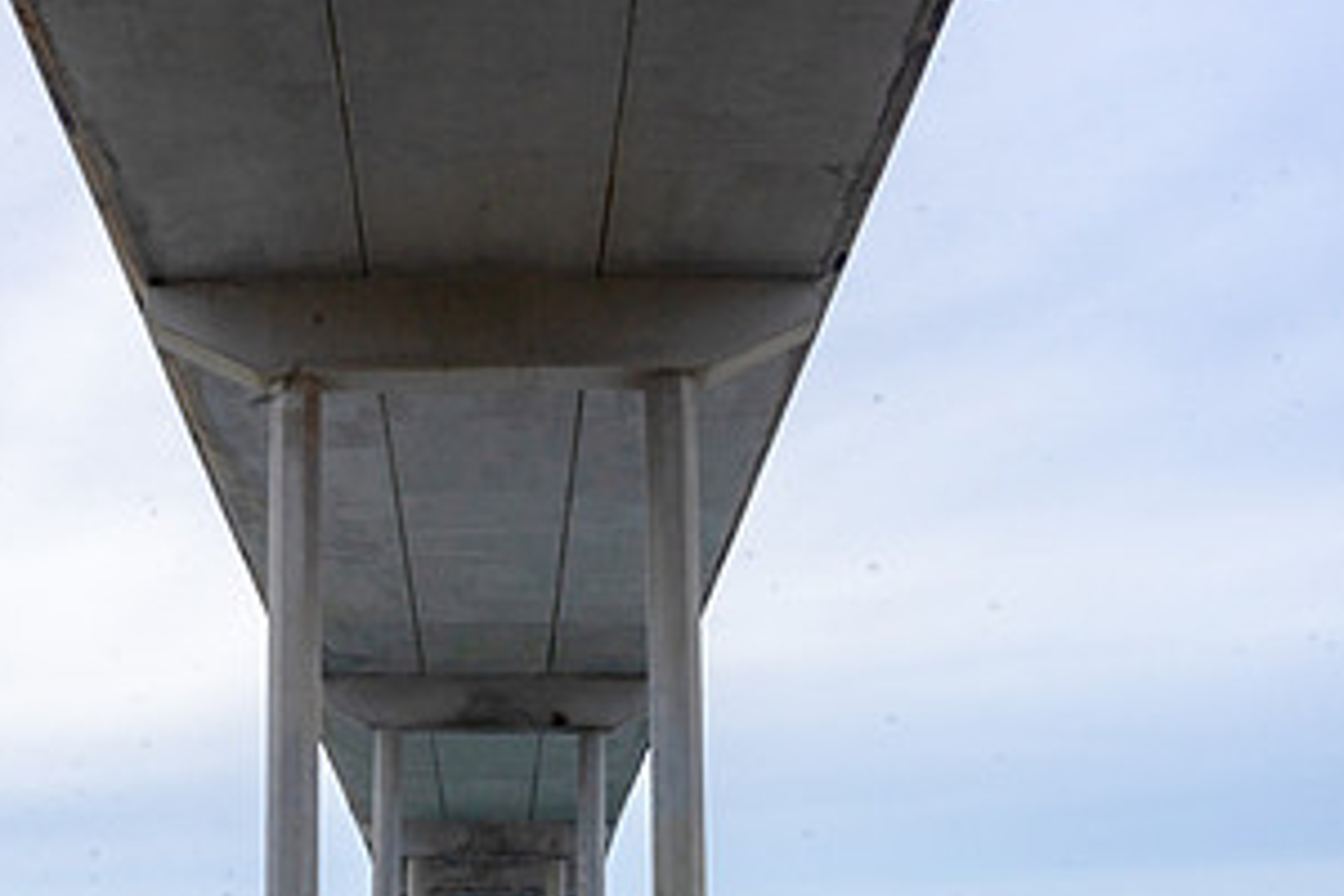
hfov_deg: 35.4
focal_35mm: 56
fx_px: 2091
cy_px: 683
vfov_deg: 23.9
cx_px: 488
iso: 800
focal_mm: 29
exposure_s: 2
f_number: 22
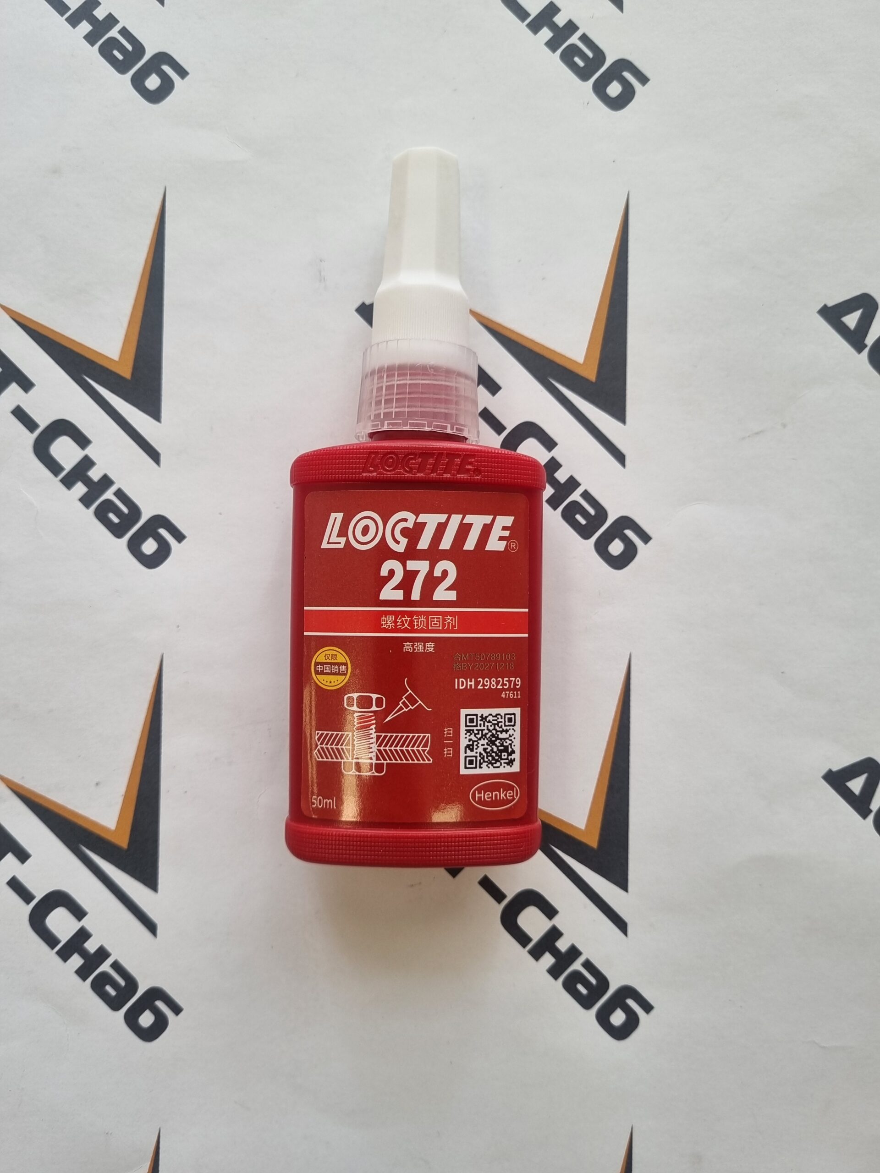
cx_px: 440
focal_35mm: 26
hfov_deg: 53.1
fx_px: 881
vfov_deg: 67.3
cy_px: 586
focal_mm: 5.4
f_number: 1.8
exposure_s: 1/150
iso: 50
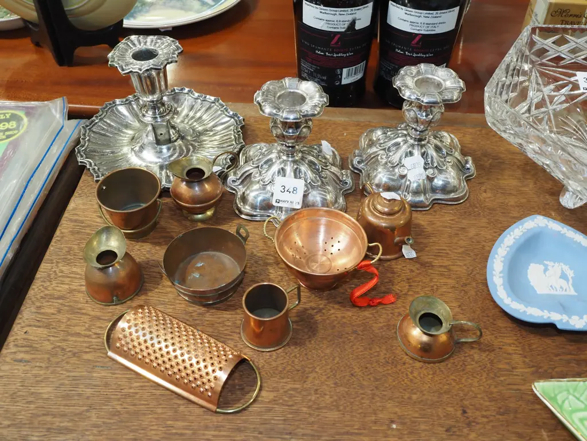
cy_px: 220
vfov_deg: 41.8
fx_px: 577
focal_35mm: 34
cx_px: 294
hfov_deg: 54.0
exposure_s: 1/125
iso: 1600
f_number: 5.6
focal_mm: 17
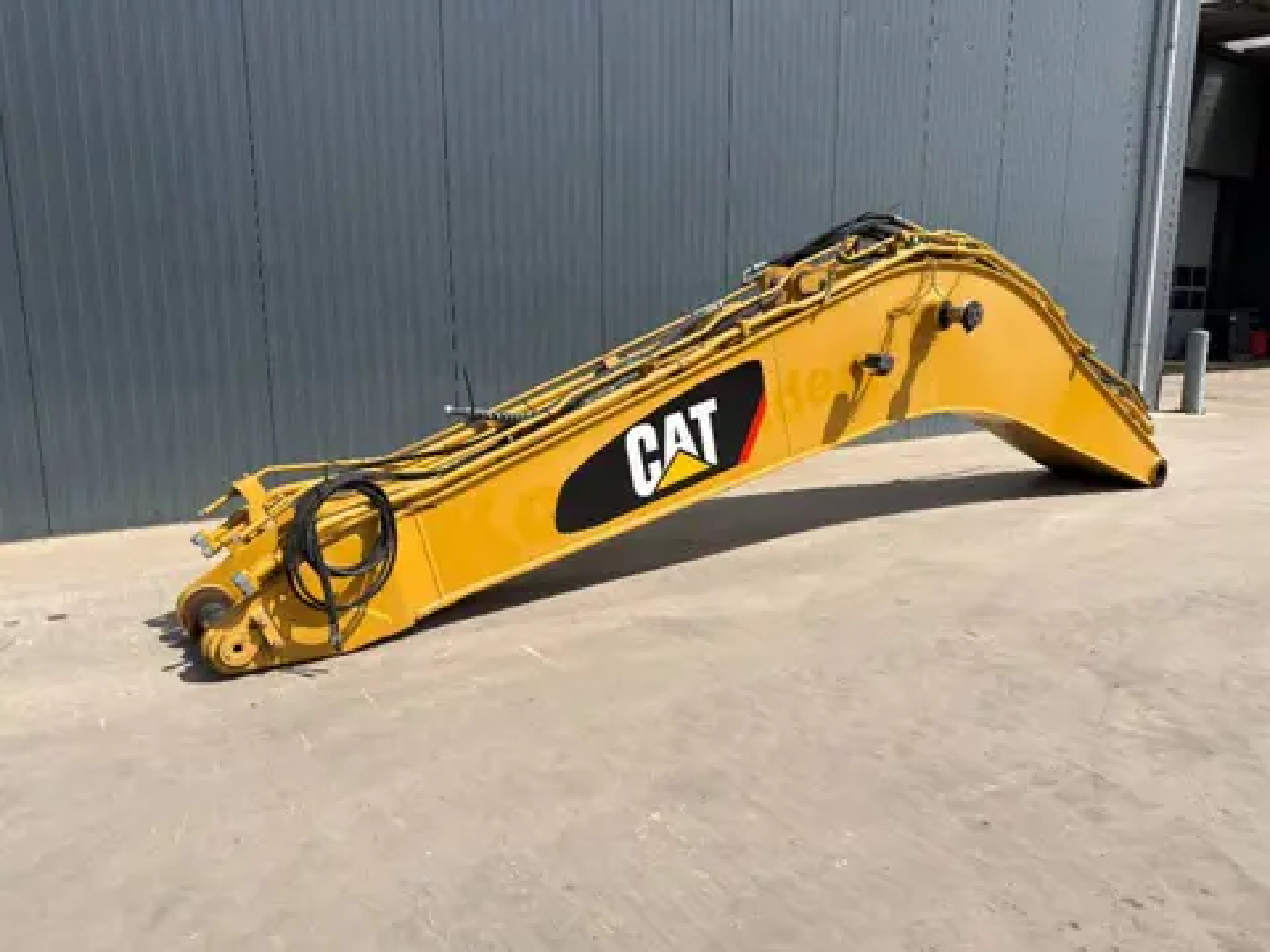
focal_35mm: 24
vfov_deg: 56.8
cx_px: 635
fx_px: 881
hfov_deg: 71.6
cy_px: 476
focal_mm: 6.76
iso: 64
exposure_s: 1/4237
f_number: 1.78
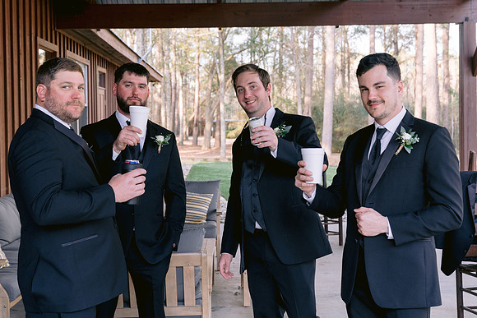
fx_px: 649
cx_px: 221
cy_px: 138
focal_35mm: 49
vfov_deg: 27.5
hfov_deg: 40.3
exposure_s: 1/100
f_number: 5
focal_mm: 43
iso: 400
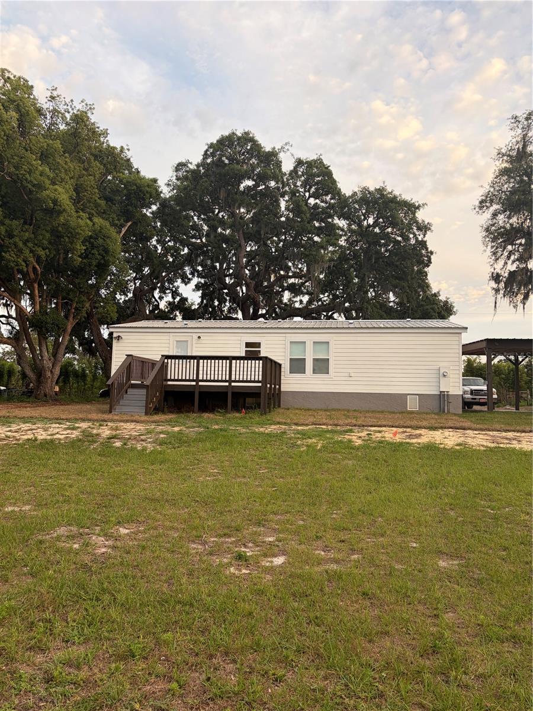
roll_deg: -1.7
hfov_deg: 53.1
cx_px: 266
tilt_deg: +4.7
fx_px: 534
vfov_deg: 67.3
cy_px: 356
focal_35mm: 26
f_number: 1.6
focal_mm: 5.96
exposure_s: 1/123
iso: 32
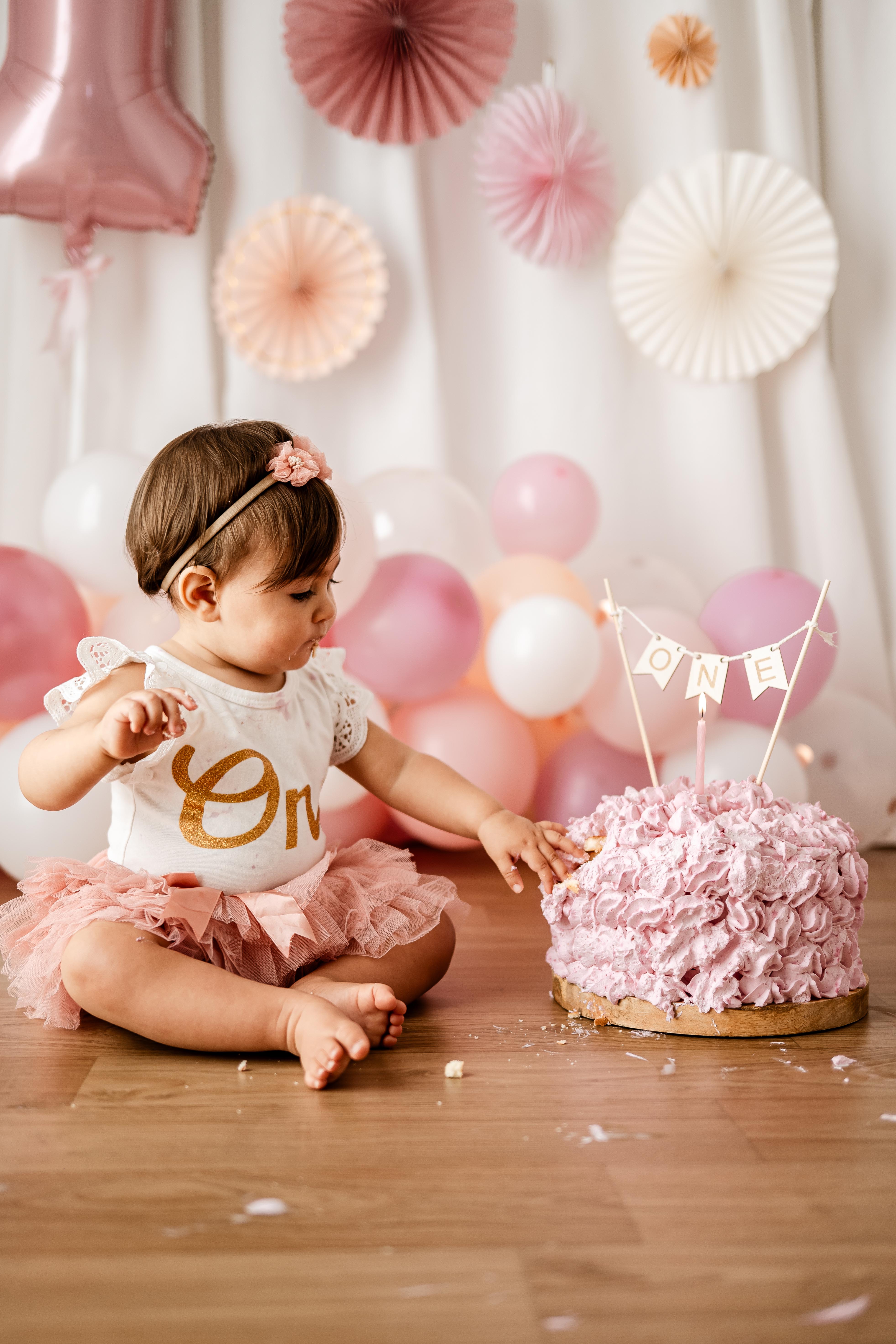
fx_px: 1530
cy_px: 683
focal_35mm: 41
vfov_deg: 47.4
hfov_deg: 32.6
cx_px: 438
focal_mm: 40
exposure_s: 1/250
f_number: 2
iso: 200
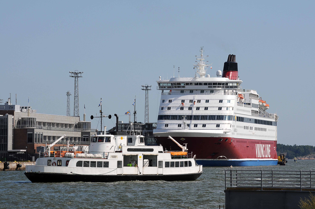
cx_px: 158
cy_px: 104
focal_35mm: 225
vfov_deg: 6.1
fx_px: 1966
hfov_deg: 9.2
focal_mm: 150
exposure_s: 1/640
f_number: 13
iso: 200
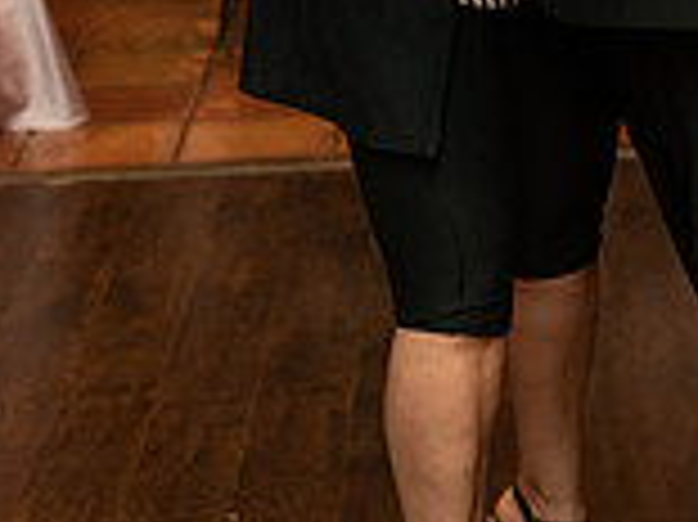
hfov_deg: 14.1
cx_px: 513
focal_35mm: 140
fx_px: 2821
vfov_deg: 10.3
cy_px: -194
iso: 3200
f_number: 3.2
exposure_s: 1/125
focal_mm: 50
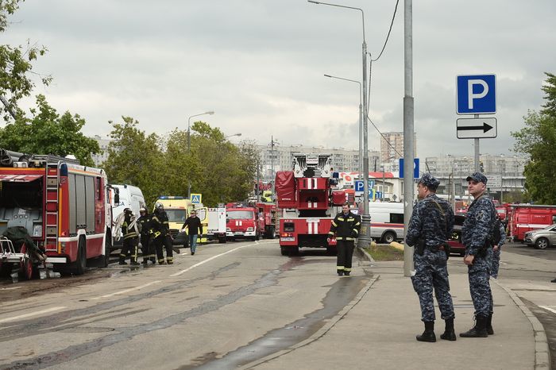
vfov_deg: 17.0
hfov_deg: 25.4
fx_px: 1235
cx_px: 278
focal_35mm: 80
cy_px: 185
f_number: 7.1
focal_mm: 80
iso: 400
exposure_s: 1/320
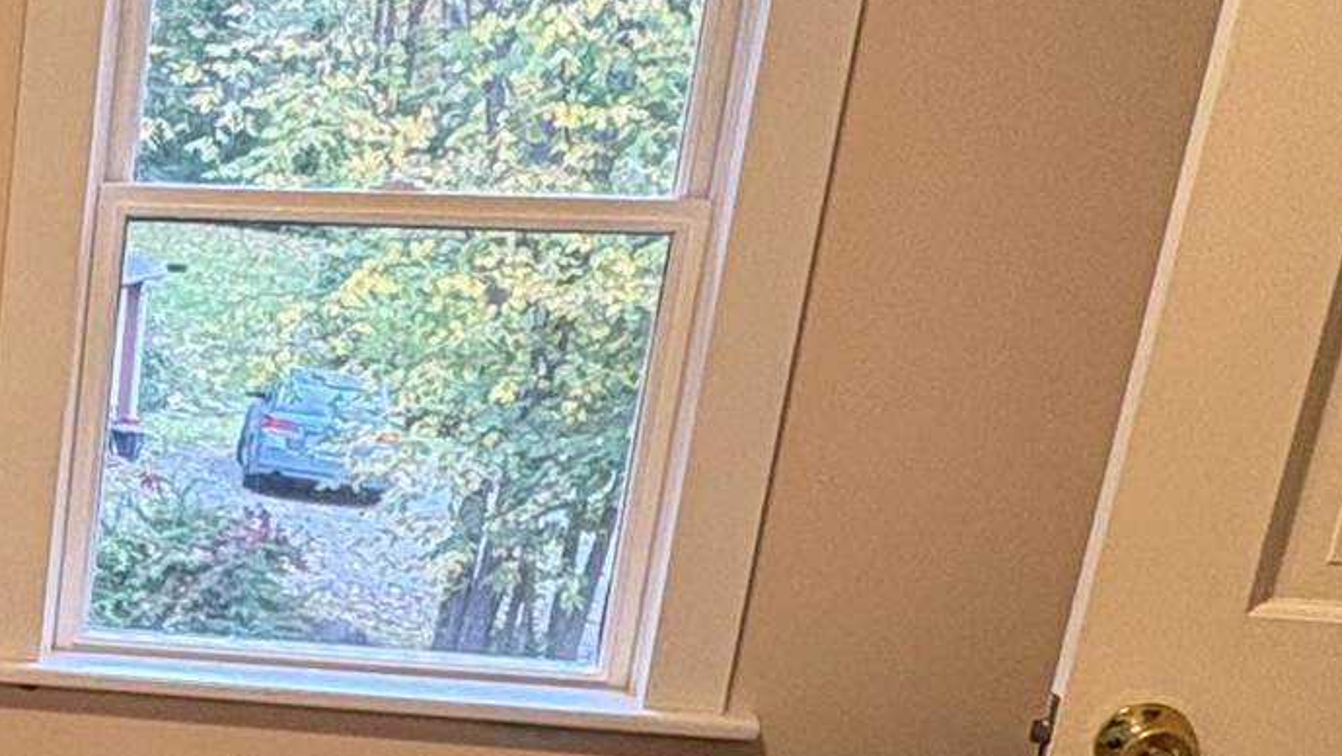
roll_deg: -0.5
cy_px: 1050
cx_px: -440
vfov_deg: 16.5
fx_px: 2420
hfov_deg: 26.1
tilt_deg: -19.8
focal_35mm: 68
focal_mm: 2.22
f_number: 2.2
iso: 160
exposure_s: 1/60
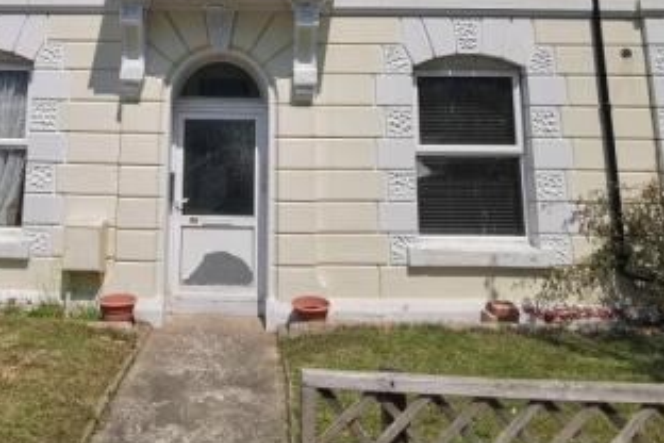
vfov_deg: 36.5
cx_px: 231
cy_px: 16
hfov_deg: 56.2
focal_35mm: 33
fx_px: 609
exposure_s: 1/2024
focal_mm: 2.26
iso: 50
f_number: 2.2
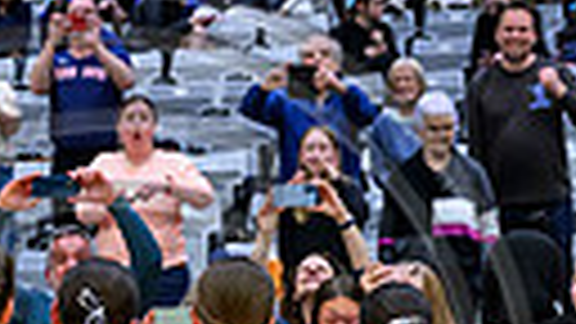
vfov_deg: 6.3
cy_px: 425
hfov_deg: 11.3
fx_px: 2902
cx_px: 81
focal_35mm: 190
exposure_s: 1/500
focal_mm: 40
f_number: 4
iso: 5000
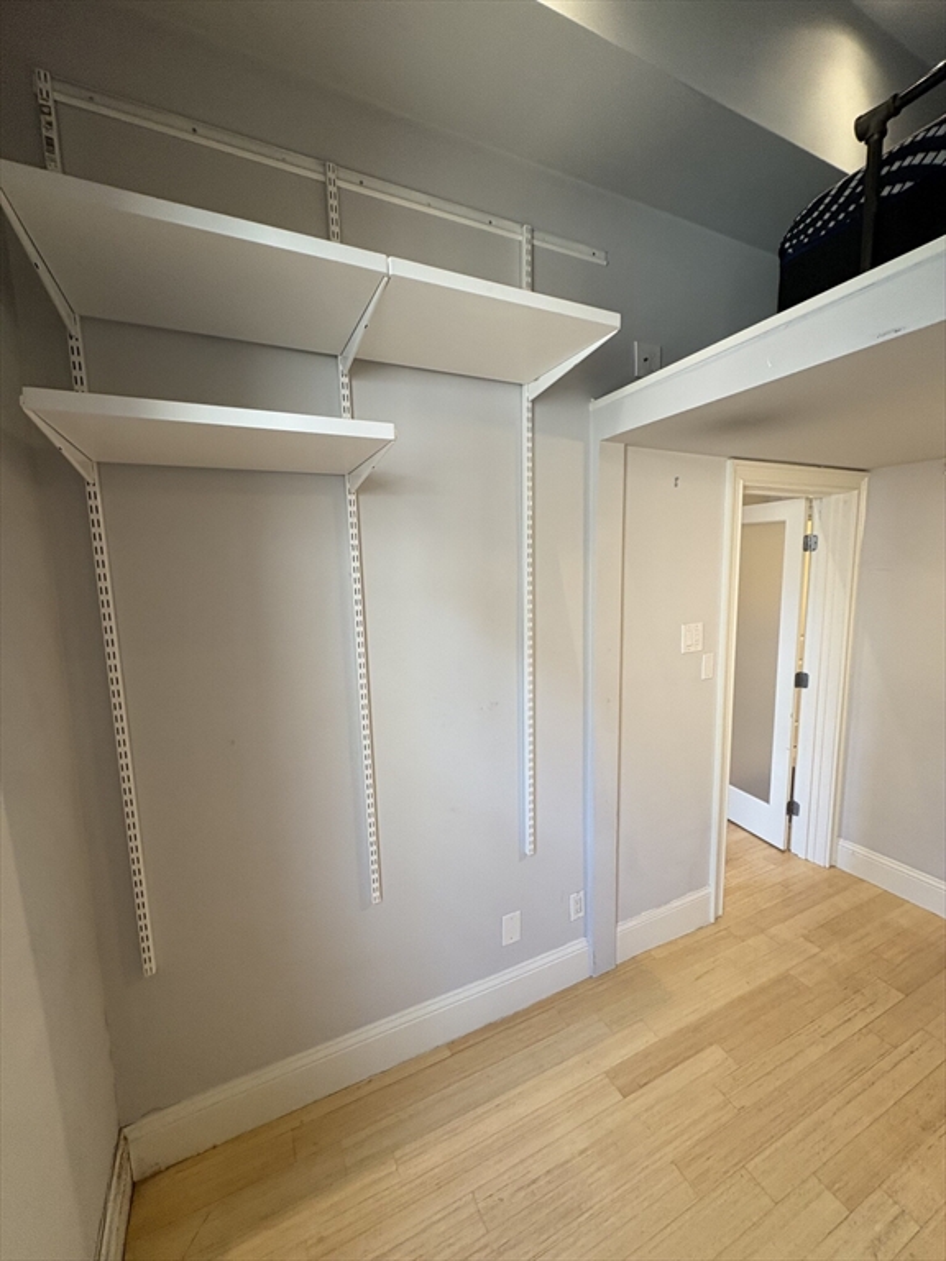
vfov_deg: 102.1
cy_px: 630
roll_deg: +0.8
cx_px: 473
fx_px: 510
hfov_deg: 85.7
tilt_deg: -4.2
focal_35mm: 14
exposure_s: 1/120
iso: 200
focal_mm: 2.22
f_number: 2.2
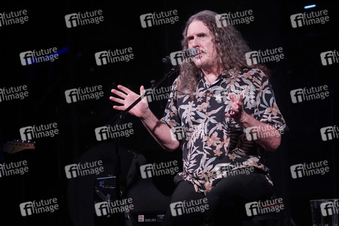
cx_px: 170
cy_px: 113
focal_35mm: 371
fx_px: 3491
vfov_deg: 3.7
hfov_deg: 5.6
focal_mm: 371
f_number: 6.3
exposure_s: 1/500
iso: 3200
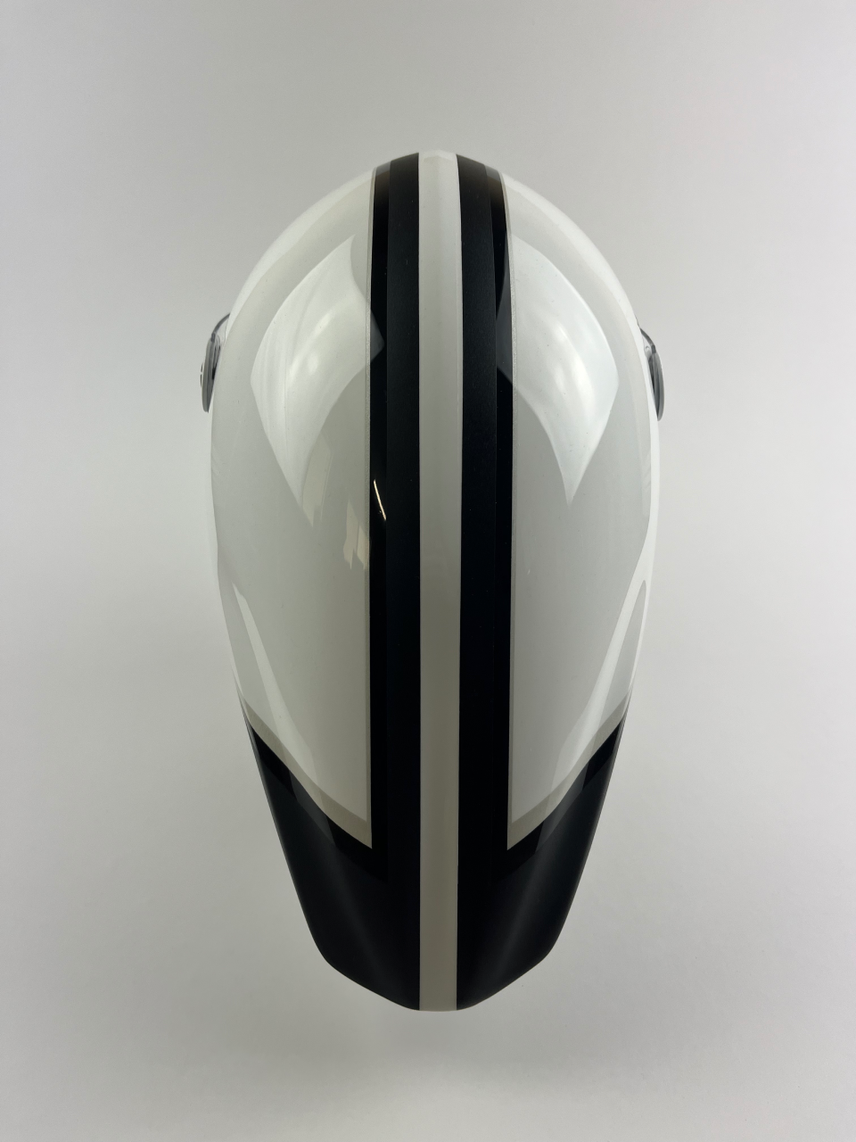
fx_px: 857
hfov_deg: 53.1
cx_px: 428
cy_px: 571
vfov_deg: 67.3
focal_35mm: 26
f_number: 1.6
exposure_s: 1/390
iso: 50
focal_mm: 5.1
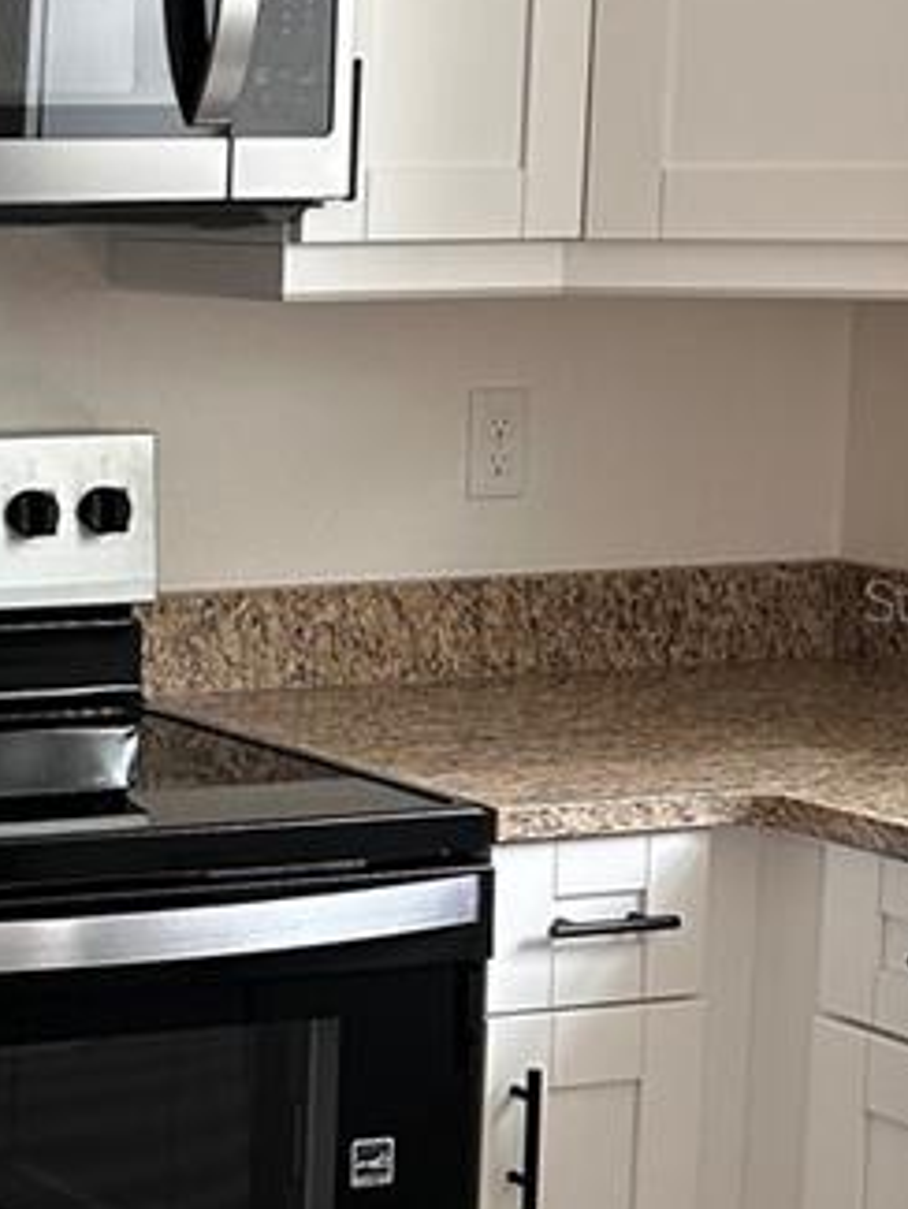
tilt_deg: -8.1
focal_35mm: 96
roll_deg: +0.5
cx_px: -547
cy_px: 599
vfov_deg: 20.4
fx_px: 3355
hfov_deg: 14.2
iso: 100
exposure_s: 1/121
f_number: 1.5
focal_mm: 5.7
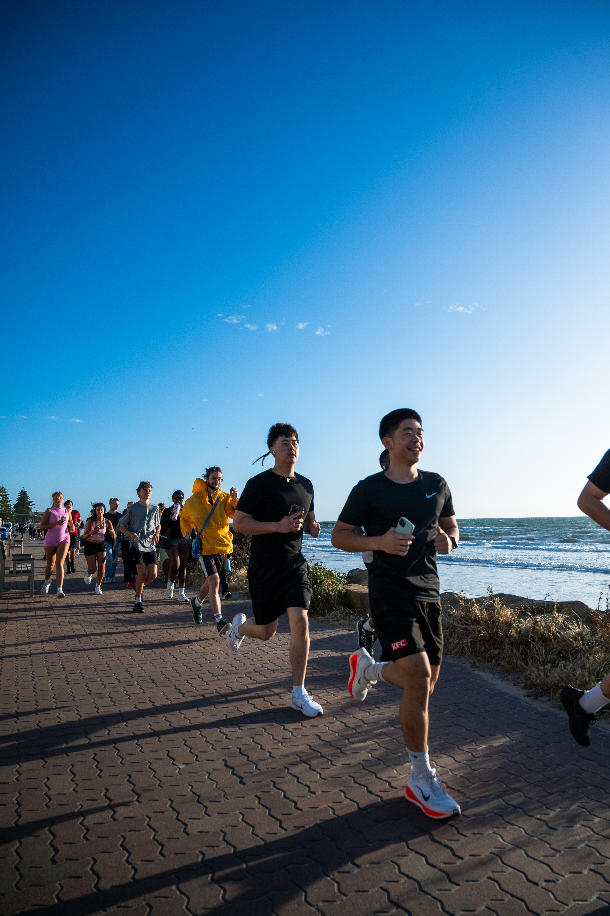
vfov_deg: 73.8
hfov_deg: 53.1
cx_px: 305
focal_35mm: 24
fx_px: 611
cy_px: 458
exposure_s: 1/4000
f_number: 4
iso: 500
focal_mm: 24
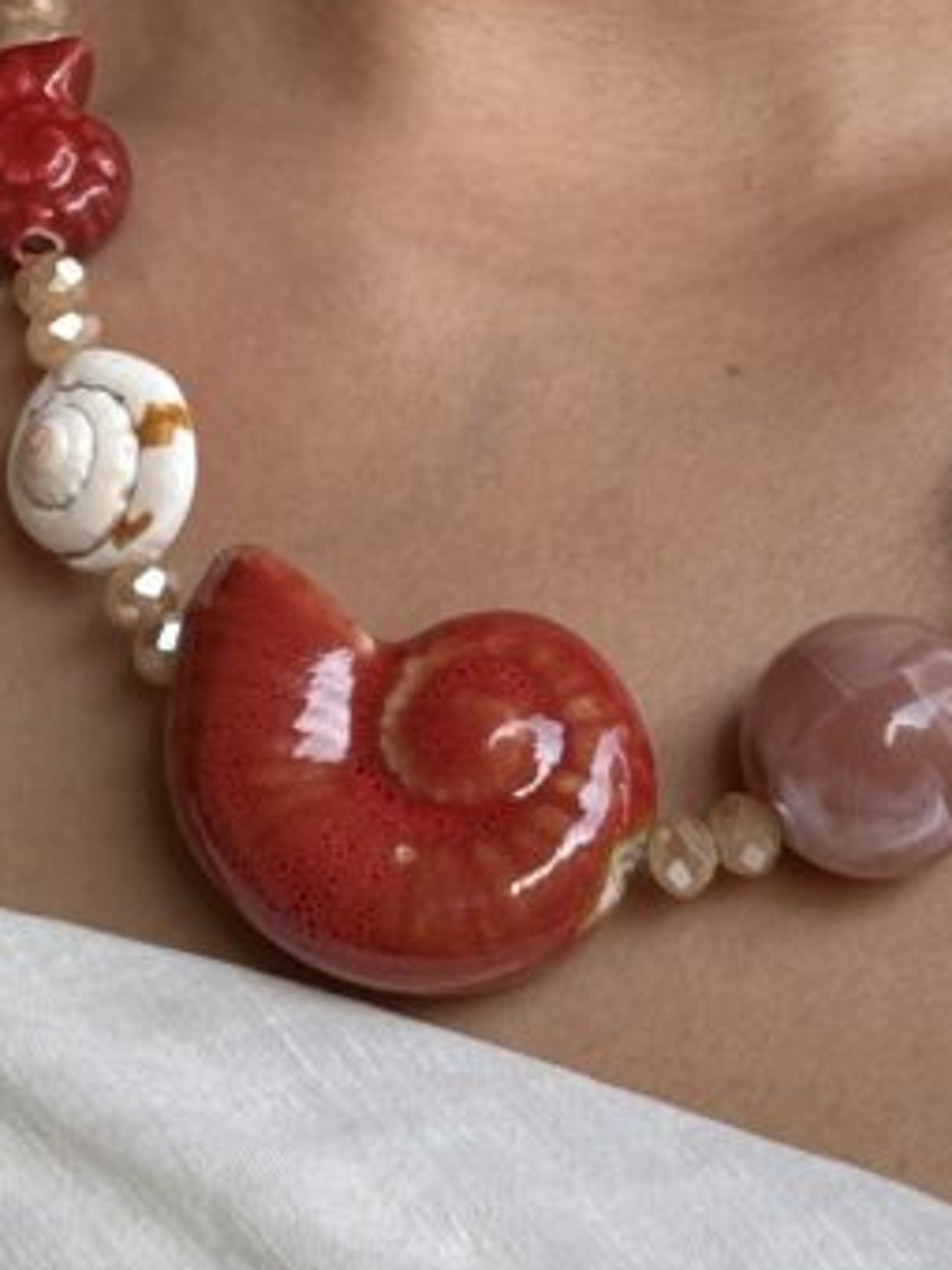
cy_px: 430
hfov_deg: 13.1
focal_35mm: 113
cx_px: 455
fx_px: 4144
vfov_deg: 17.4
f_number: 1.78
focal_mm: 6.76
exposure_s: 1/304
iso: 64
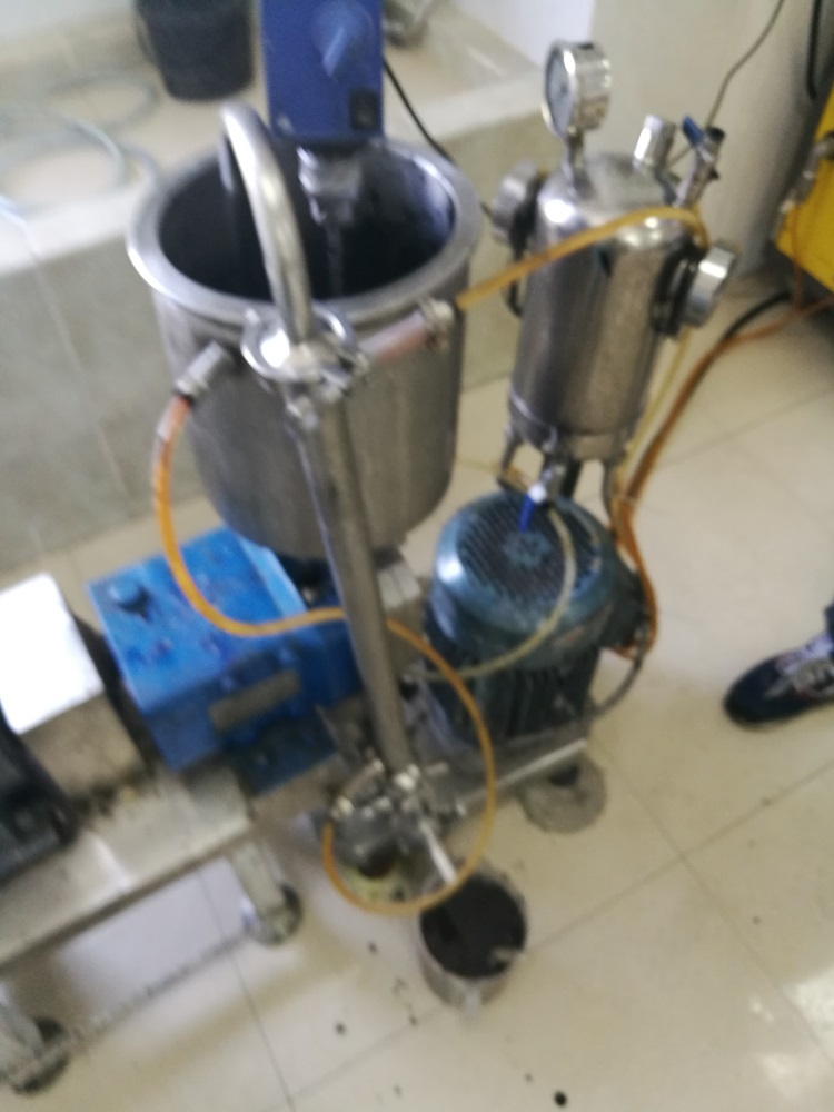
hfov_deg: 51.4
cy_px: 556
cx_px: 417
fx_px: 867
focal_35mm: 27
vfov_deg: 65.3
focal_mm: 4.5
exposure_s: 1/33.3
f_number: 2.2
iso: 200
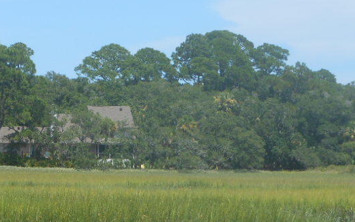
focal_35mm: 230
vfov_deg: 5.7
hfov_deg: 9.1
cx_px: 105
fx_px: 2224
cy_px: 205
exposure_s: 1/500
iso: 80
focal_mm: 19.7
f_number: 4.8
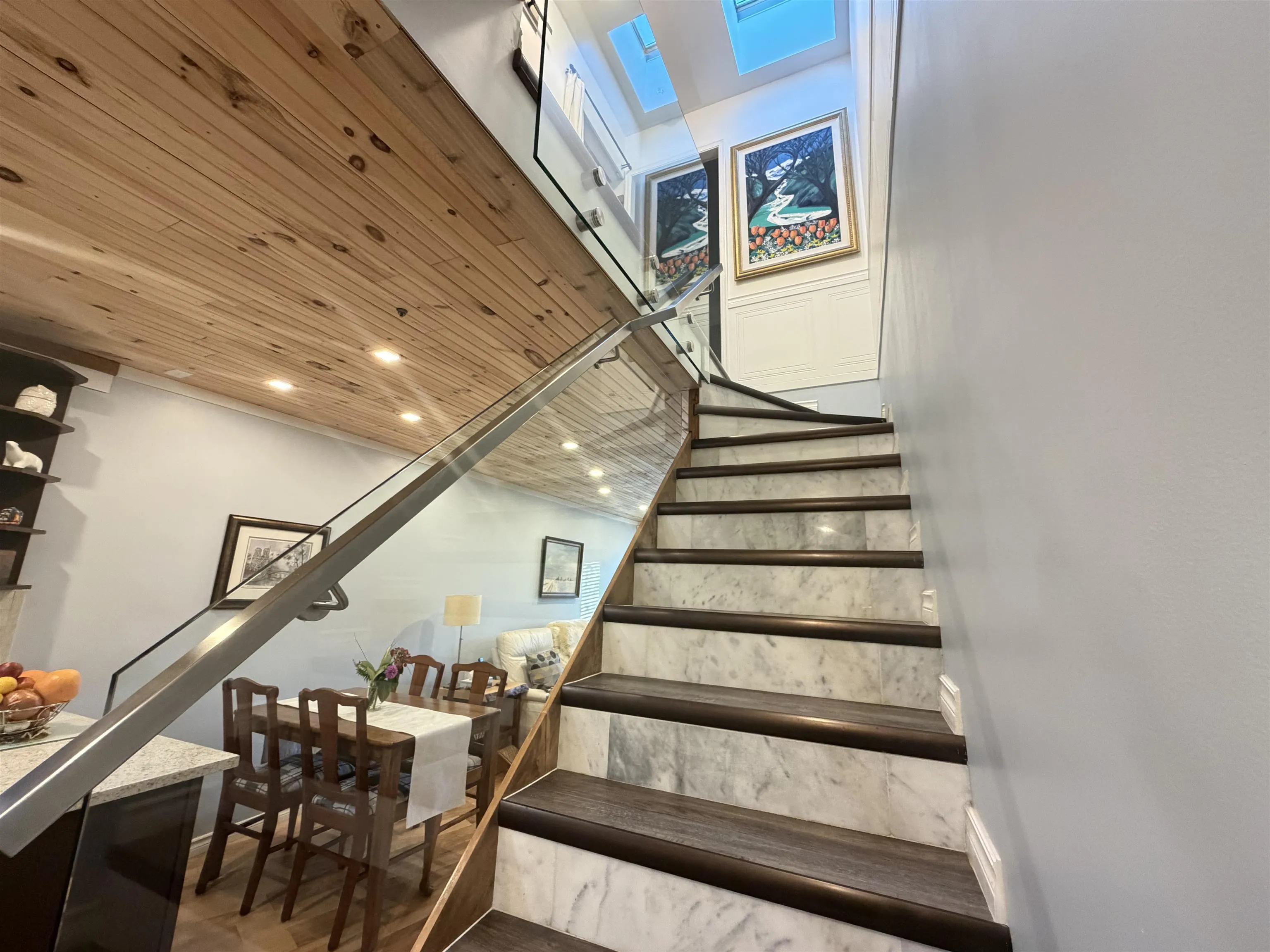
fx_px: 514
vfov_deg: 85.7
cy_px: 476
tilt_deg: +12.4
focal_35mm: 14
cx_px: 635
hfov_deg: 102.1
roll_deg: -1.7
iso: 500
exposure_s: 1/60
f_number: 2.2
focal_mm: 2.22
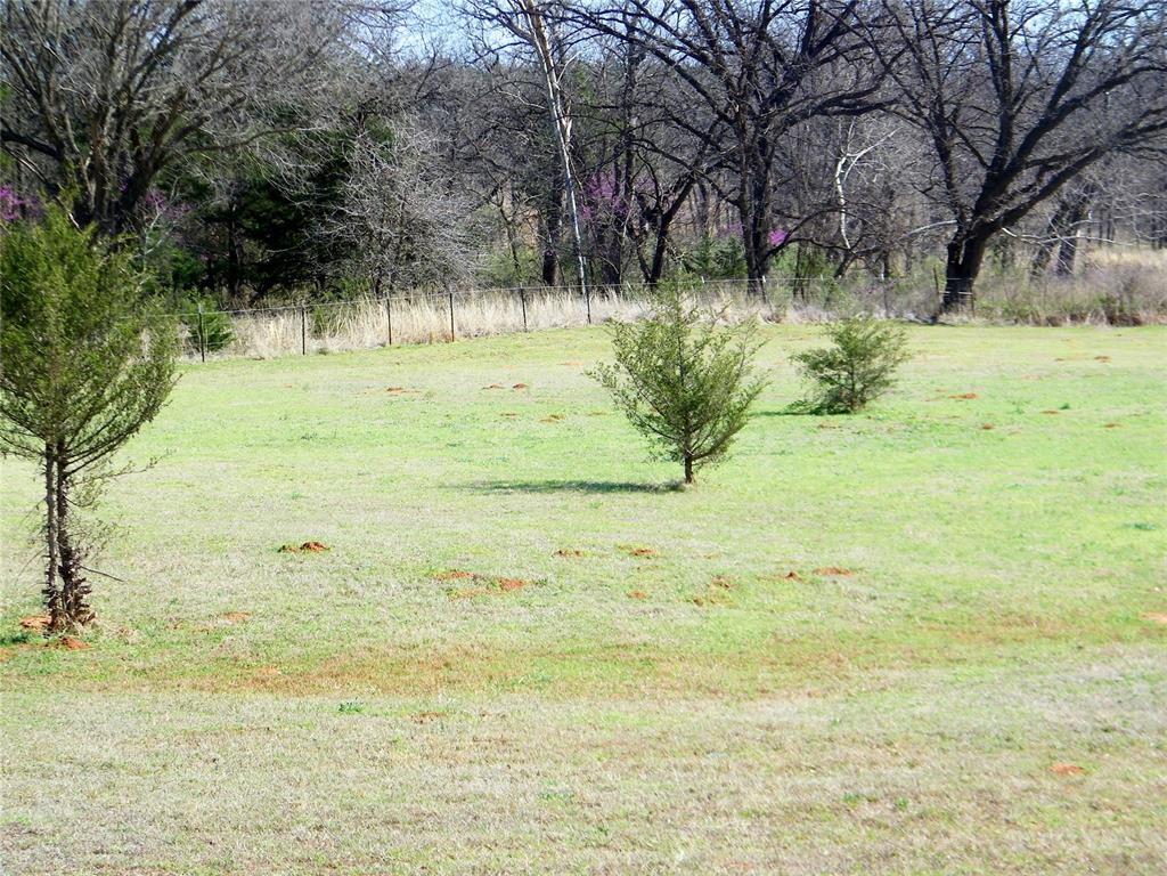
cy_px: 438
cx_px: 584
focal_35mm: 90
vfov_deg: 16.4
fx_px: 3034
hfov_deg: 21.8
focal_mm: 16
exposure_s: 1/320
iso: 80
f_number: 4.5
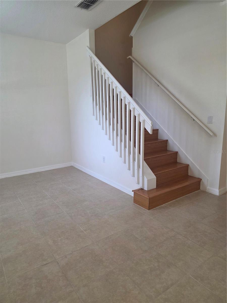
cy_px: 152
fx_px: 201
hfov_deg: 58.9
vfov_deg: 73.9
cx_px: 114
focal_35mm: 23
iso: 125
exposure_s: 1/120
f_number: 1.7
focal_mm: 6.3
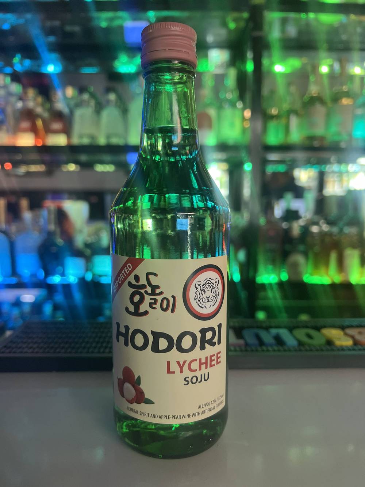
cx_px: 182
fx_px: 365
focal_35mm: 26
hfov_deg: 53.1
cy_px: 244
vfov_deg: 67.3
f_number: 1.5
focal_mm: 5.7
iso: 400
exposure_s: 1/40
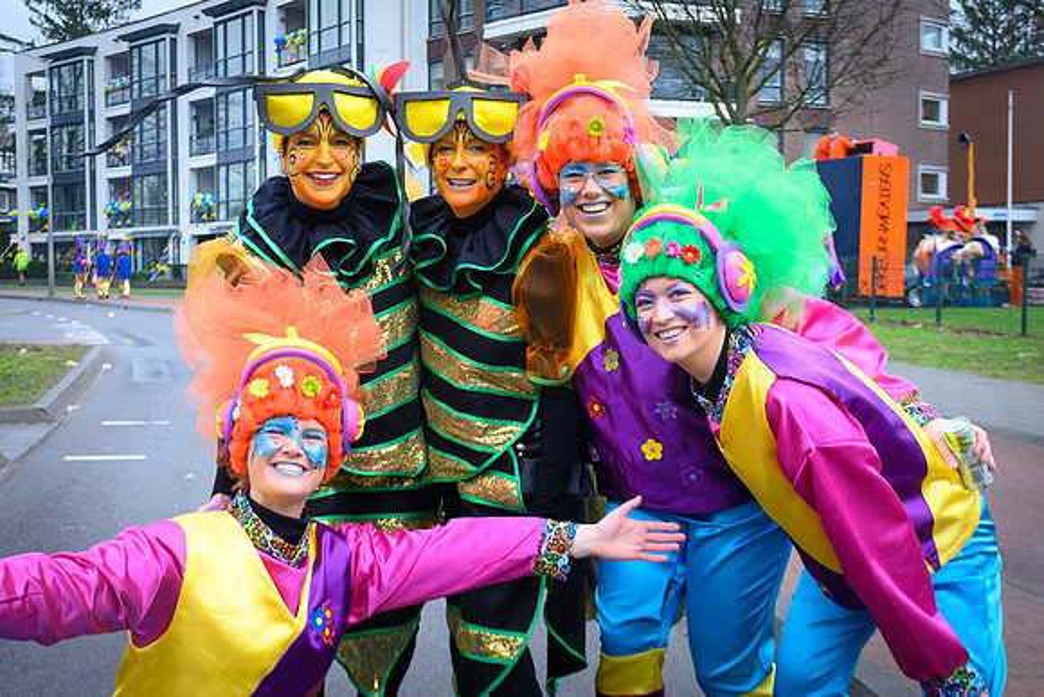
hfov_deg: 40.0
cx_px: 545
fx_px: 1434
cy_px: 338
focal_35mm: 49
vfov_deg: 27.3
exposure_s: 1/500
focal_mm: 26
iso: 400
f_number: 6.3
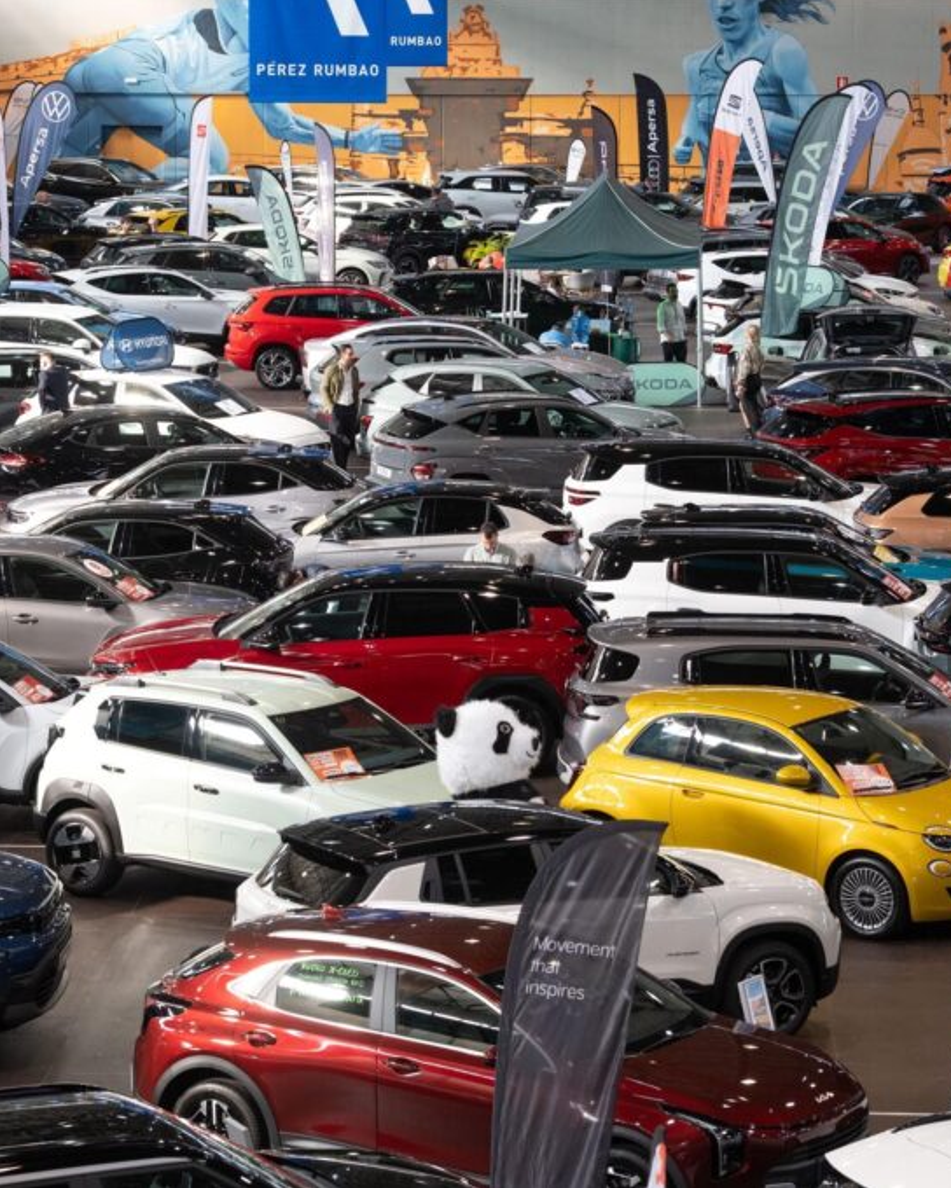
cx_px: 530
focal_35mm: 125
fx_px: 4398
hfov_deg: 12.3
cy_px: 598
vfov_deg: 15.4
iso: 1000
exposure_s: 1/100
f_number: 6.3
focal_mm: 85
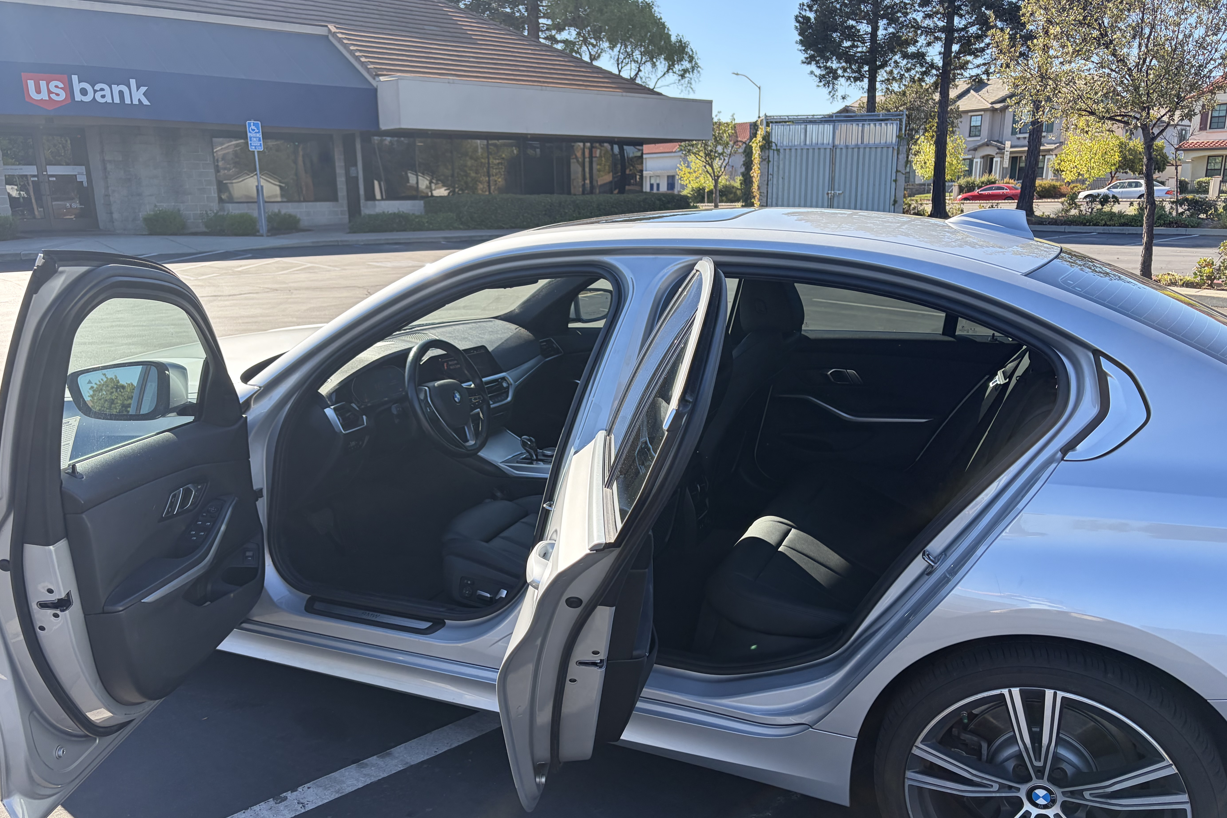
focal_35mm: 28
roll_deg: +1.7
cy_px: 457
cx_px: 592
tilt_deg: -15.0
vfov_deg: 46.3
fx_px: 954
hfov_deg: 65.5
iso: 64
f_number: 1.6
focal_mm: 5.96
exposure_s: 1/987
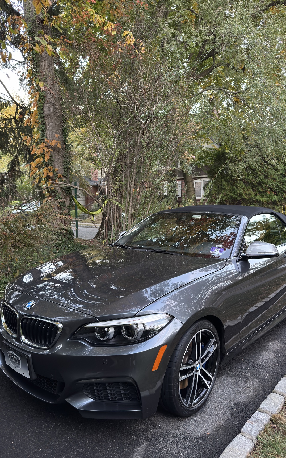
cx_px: 156
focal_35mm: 26
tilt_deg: -4.4
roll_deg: +0.4
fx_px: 324
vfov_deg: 70.4
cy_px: 233
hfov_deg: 47.5
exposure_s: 1/43
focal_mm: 6.76
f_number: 1.78
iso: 400
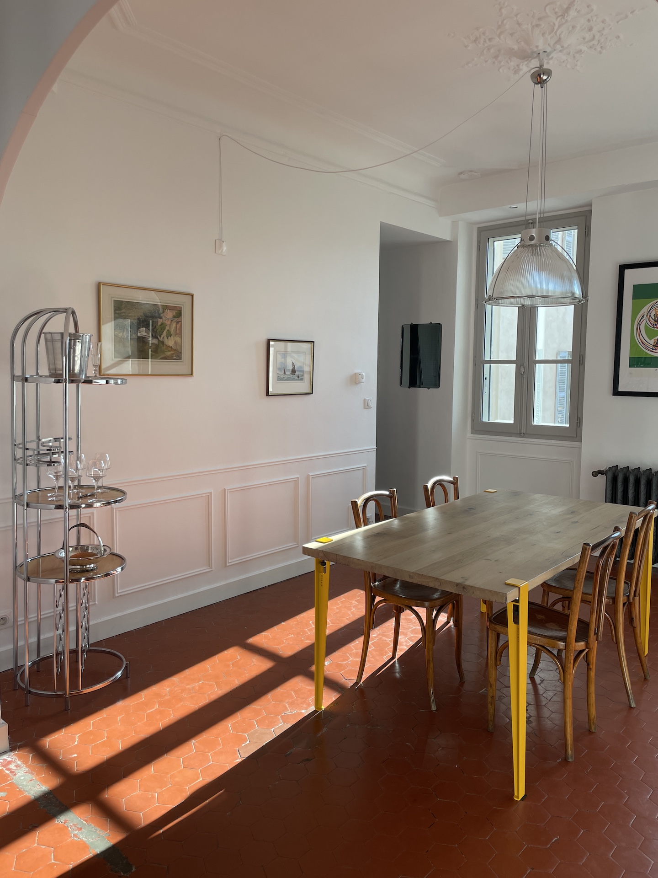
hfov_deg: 53.1
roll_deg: -0.6
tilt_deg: -4.2
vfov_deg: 67.3
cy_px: 439
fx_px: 659
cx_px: 329
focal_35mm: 26
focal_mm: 4.2
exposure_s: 1/179
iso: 32
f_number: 1.6
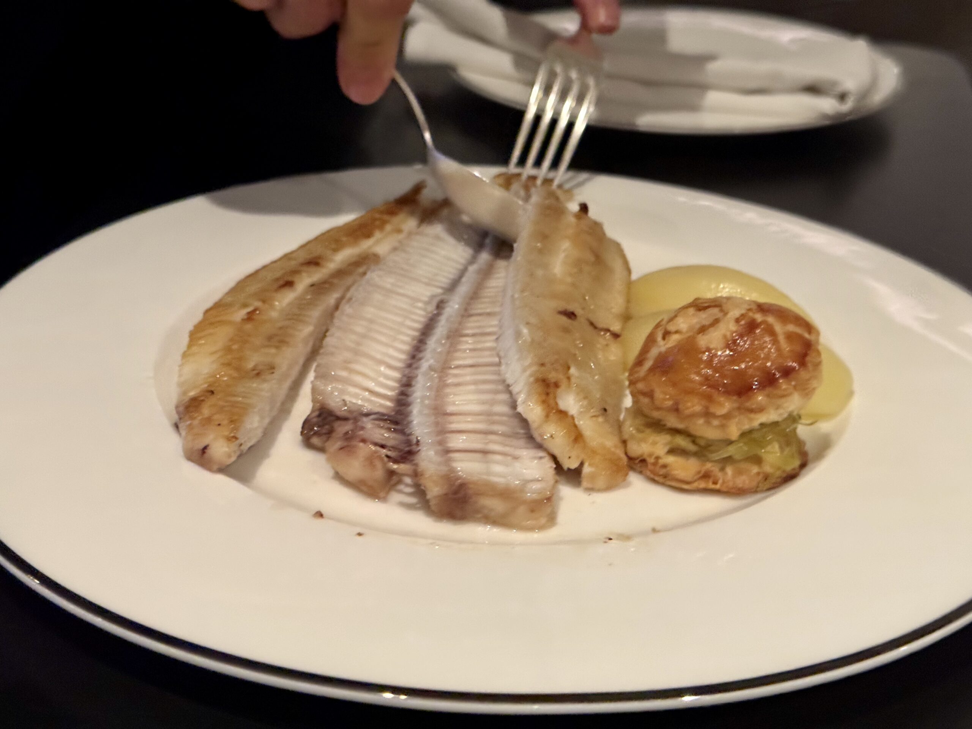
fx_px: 1348
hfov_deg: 39.7
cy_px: 364
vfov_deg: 30.3
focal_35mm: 48
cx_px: 486
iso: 500
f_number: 1.78
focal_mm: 6.76
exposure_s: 1/31
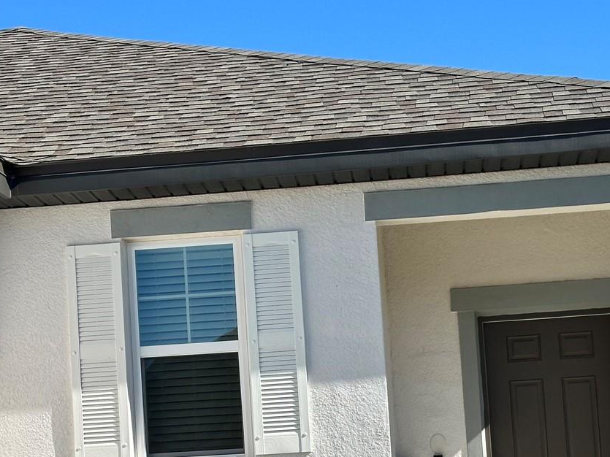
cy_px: 340
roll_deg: +2.9
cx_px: 331
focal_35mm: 92
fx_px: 1621
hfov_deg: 21.3
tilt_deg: +3.4
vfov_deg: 16.0
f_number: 1.78
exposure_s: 1/5556
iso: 64
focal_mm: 6.86
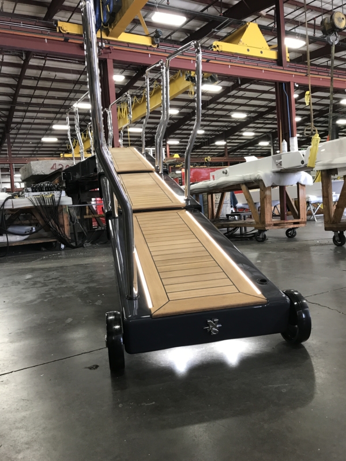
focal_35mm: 28
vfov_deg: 63.4
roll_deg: +4.9
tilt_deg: -2.9
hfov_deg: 49.7
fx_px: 373
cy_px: 230
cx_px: 173
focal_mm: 3.99
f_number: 1.8
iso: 40
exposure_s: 1/15
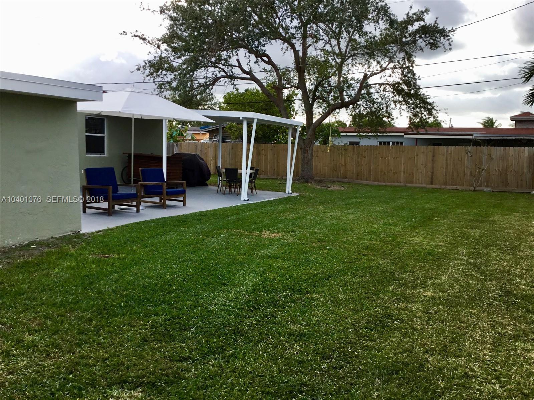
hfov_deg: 58.4
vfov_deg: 45.4
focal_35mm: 31
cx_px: 267
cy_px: 200
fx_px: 478
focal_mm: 3.3
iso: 25
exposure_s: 1/482
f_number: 2.4
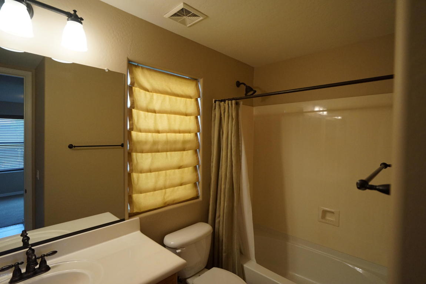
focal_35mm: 18
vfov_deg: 67.4
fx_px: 213
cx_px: 213
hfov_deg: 90.0
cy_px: 142
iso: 3200
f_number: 4
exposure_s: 1/160
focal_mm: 18
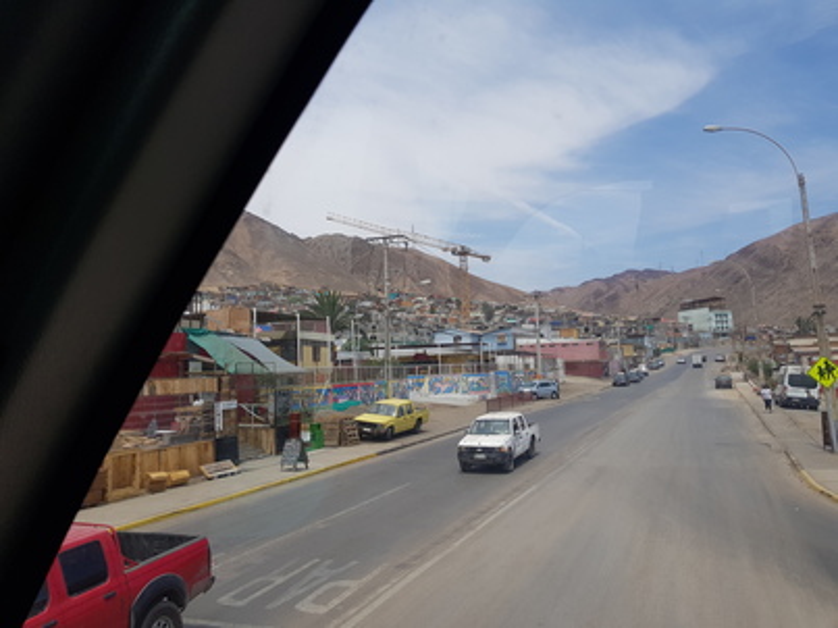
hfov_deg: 67.3
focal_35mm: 26
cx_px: 419
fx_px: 629
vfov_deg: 53.0
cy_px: 314
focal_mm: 4.2
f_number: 1.7
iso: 40
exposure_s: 1/1648
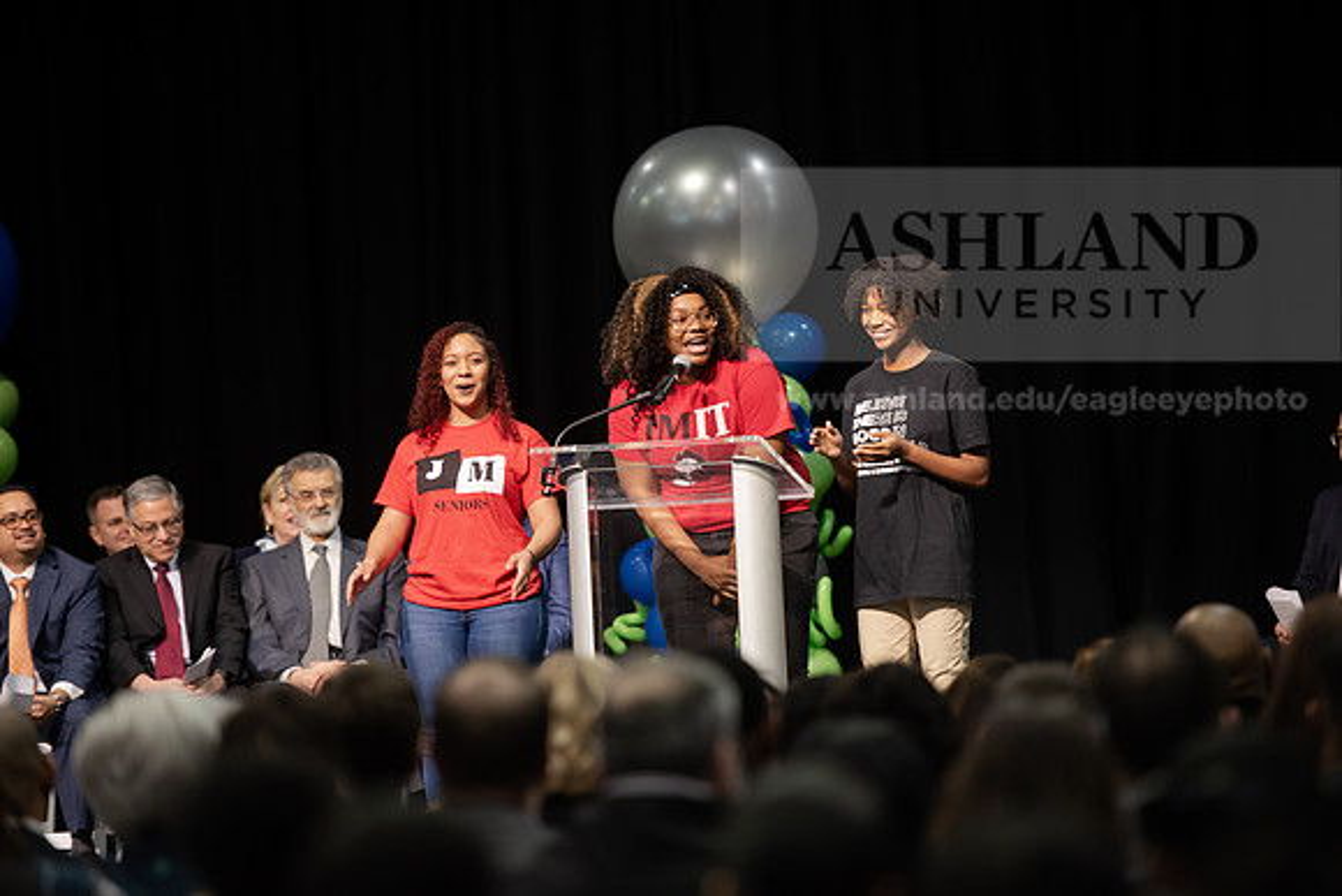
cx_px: 671
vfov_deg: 7.6
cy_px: 448
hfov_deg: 11.4
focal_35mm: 180
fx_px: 6711
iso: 1250
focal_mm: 180
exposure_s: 1/200
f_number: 3.2
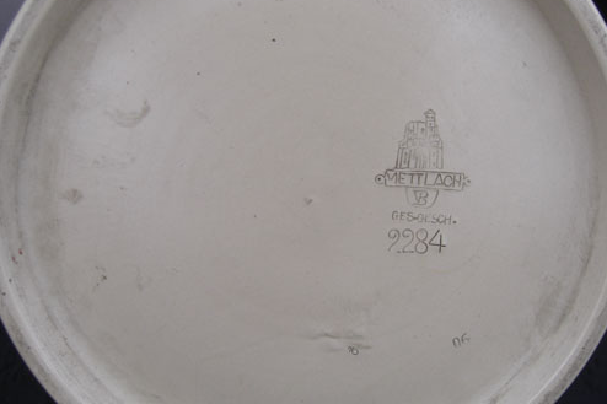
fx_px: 674
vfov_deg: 33.4
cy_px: 182
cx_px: 306
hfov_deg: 48.5
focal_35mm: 40
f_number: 2.8
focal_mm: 7.9
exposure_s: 1/40
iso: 100
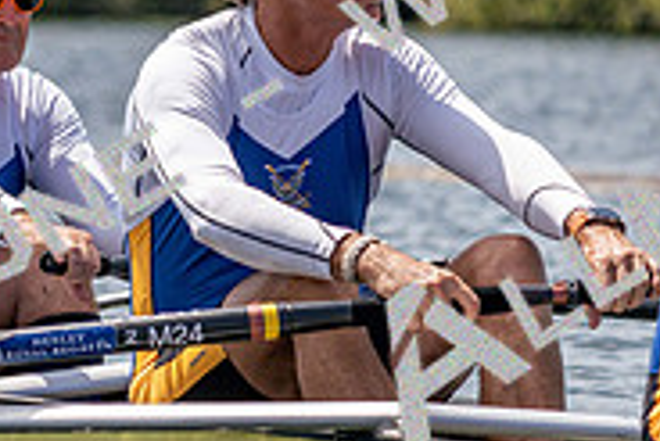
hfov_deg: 3.3
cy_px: 113
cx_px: 79
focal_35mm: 630
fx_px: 11559
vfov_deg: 2.2
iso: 250
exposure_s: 1/2000
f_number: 5.6
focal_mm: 200
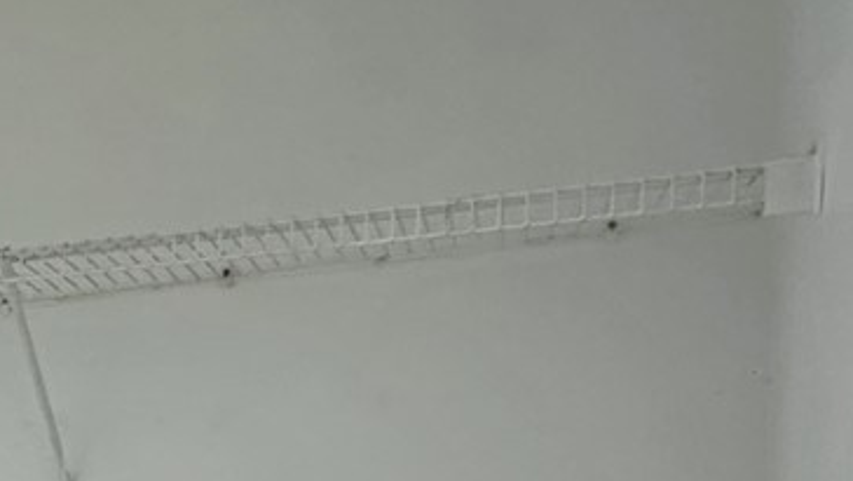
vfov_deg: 16.7
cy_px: 671
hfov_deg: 26.2
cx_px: -286
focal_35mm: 67
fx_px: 1516
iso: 250
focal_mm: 2.22
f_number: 2.2
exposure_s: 1/120
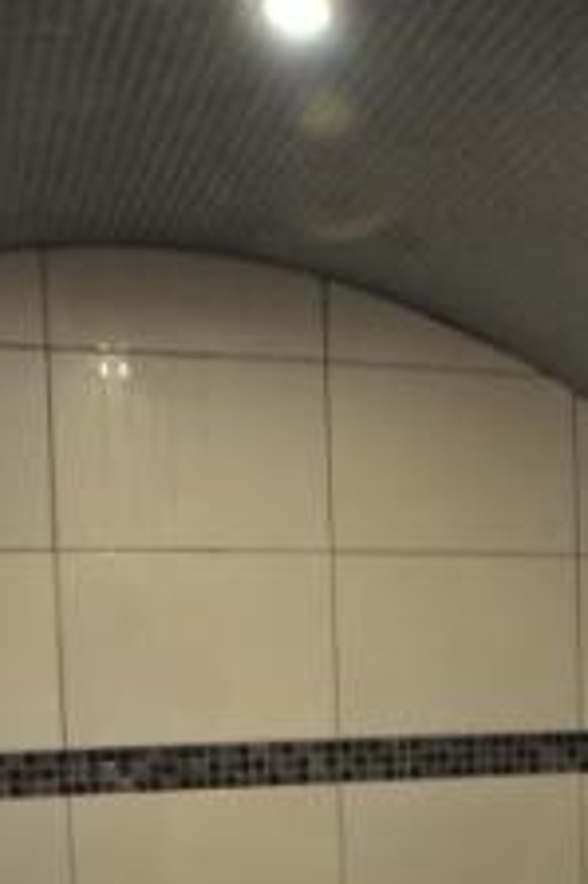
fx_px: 1325
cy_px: 868
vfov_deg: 33.9
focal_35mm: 54
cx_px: 513
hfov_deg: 24.4
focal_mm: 18
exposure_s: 1/15
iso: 3200
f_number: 3.5
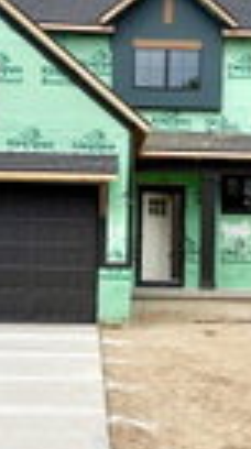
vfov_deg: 20.0
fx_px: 1272
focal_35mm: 107
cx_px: 175
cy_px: 261
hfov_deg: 11.2
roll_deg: -0.2
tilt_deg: +1.4
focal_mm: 5.96
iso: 50
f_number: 1.6
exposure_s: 1/5814
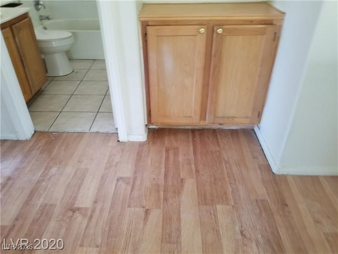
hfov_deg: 67.3
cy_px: 127
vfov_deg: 53.1
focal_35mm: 26
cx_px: 169
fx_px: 254
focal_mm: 4.25
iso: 320
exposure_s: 1/60
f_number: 1.7
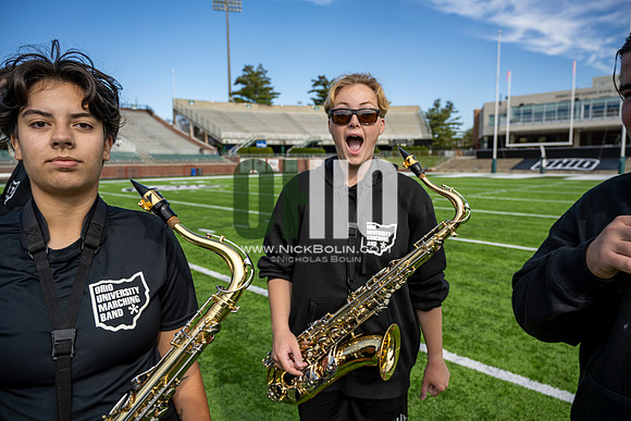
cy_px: 210
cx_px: 316
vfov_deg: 53.2
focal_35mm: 24
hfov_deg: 73.7
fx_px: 421
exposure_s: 1/250
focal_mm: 24
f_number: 4.5
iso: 40
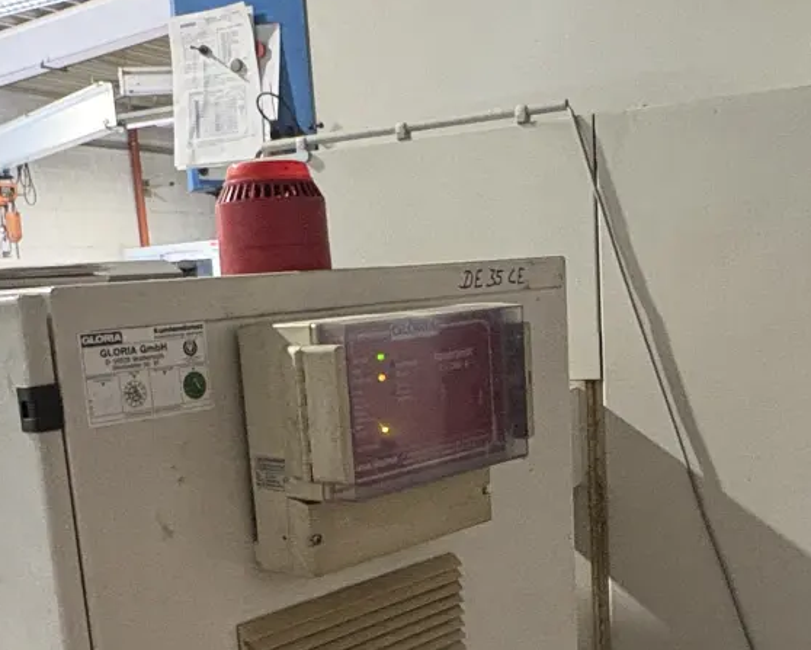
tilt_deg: -12.8
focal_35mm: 47
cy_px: 522
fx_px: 1129
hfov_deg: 39.5
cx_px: 401
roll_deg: +3.9
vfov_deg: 31.3
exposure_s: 1/50
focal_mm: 2.22
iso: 640
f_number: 2.2
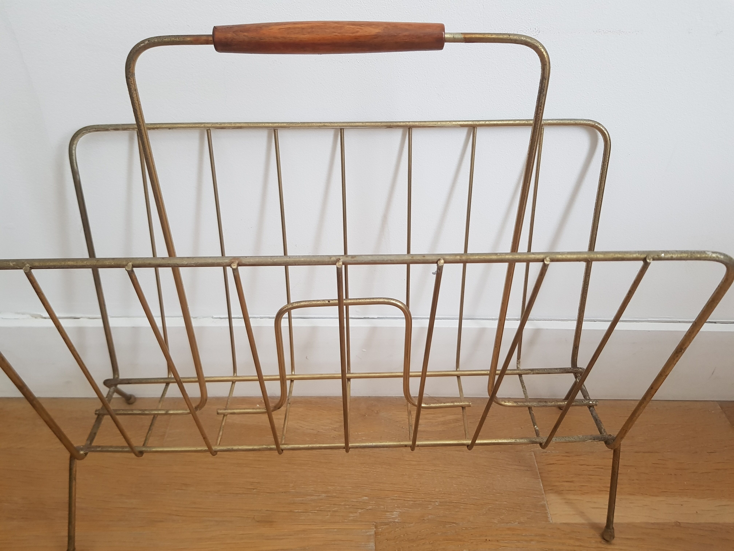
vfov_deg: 53.1
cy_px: 276
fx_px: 551
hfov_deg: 67.3
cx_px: 367
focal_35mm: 26
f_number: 1.7
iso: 200
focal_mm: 4.2
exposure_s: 1/29
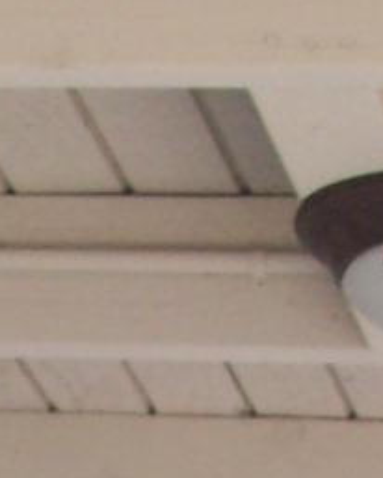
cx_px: -45
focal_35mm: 264
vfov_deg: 7.0
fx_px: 3736
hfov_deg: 5.8
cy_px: 975
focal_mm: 5.7
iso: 64
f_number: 2.8
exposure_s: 1/211
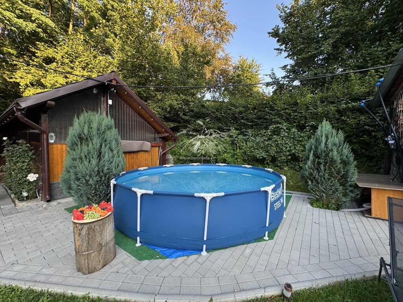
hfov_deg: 102.1
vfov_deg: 85.7
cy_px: 151
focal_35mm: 14
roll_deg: +0.6
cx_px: 202
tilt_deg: -0.4
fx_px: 163
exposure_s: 1/103
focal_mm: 2.22
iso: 40
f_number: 2.2
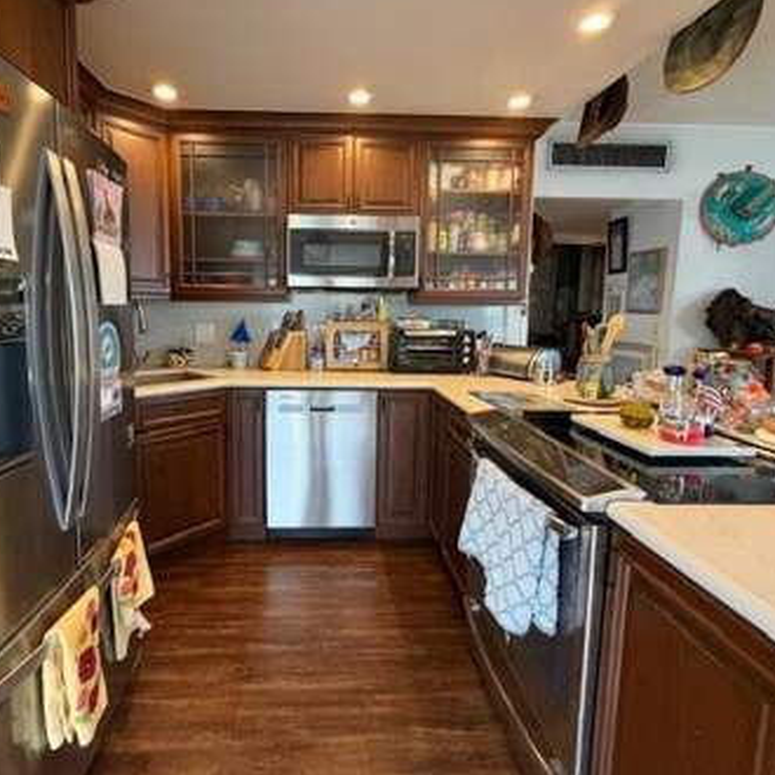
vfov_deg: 80.6
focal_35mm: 18
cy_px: 357
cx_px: 338
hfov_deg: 80.3
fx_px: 456
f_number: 2.2
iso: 400
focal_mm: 2.22
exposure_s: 1/60
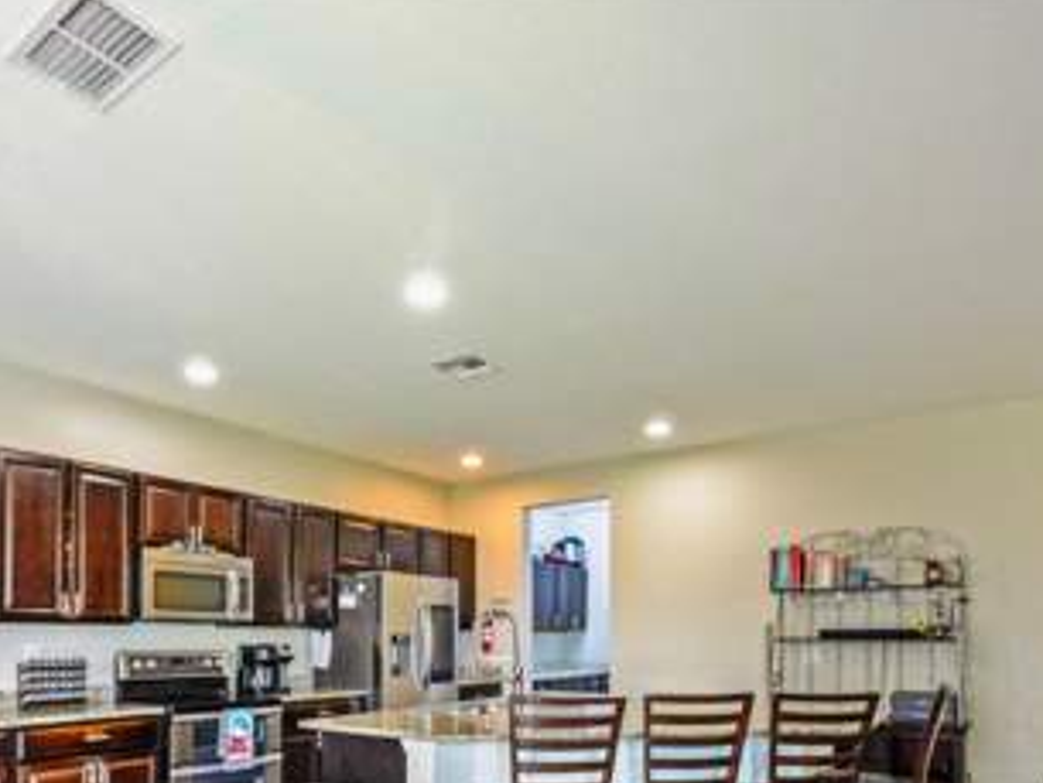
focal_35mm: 22
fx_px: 663
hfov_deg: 76.3
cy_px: 595
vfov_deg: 57.7
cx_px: 486
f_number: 4
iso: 3200
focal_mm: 7
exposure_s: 1/50
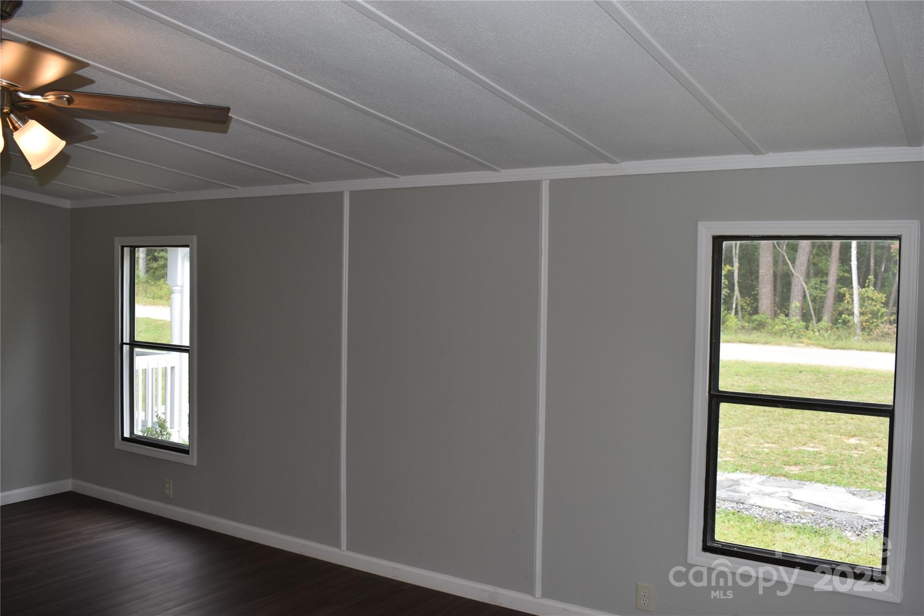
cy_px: 308
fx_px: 847
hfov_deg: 57.2
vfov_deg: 40.0
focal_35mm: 33
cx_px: 462
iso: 250
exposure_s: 1/125
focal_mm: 22
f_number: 5.6
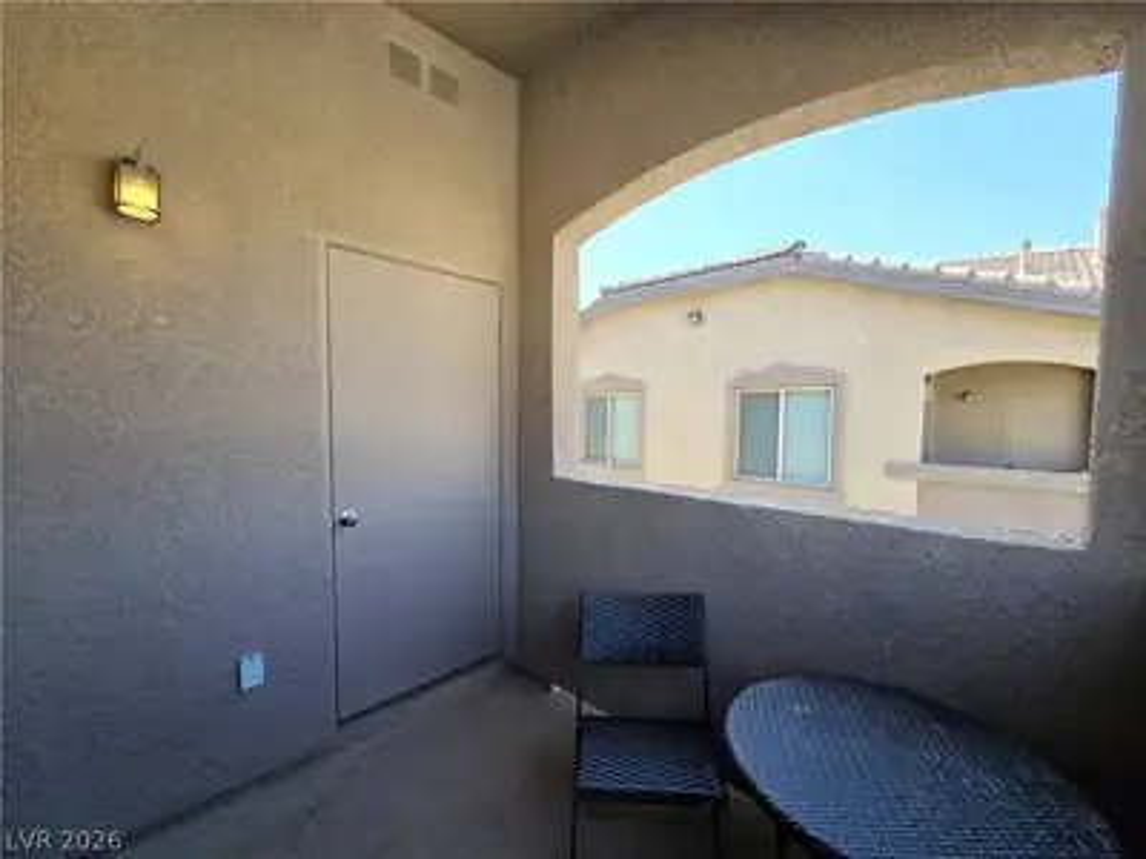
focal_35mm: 13
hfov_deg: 106.2
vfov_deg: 89.9
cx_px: 573
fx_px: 430
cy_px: 430
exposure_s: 1/340
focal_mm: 2.2
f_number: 2.2
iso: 50
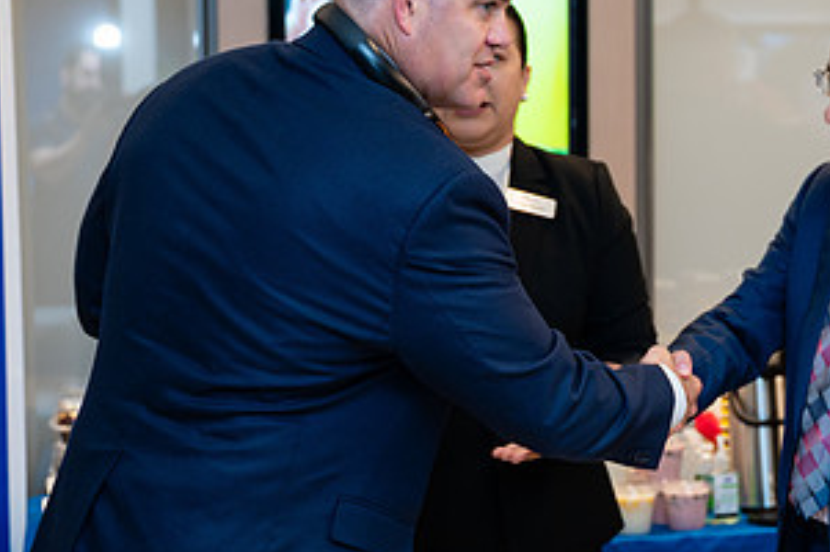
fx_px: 2395
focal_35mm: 104
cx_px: 659
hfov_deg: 19.5
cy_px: 276
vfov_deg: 13.1
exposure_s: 1/160
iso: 400
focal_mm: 53
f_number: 3.2
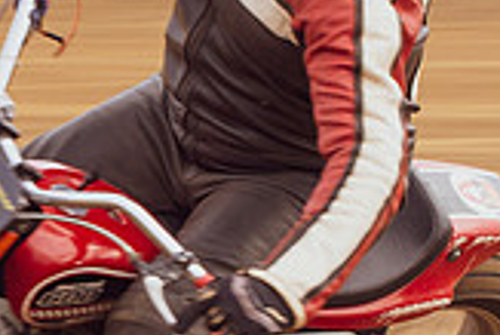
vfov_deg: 3.9
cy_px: 155
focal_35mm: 356
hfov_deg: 5.8
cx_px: -6
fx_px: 4949
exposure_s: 1/100
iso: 200
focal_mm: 60
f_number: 13
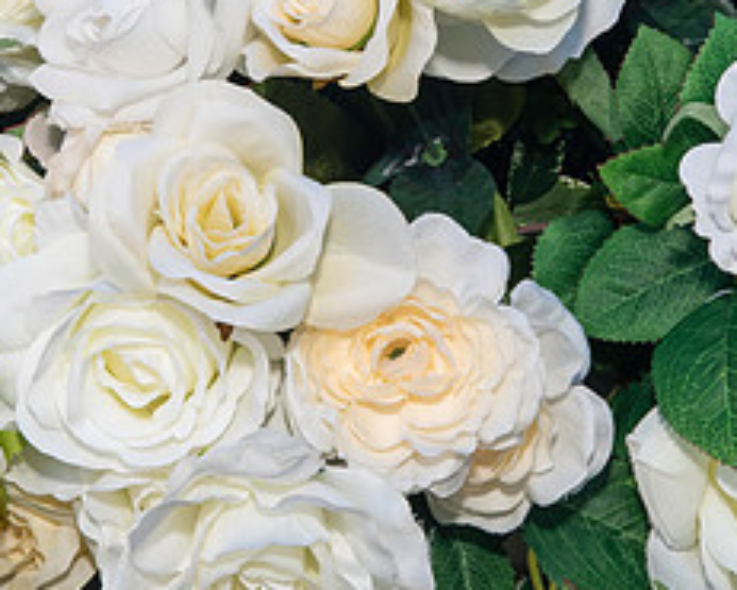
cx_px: 369
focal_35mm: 228
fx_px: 4975
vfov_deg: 6.8
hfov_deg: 8.5
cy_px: 157
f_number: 9
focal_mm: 50
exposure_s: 1/250
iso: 400
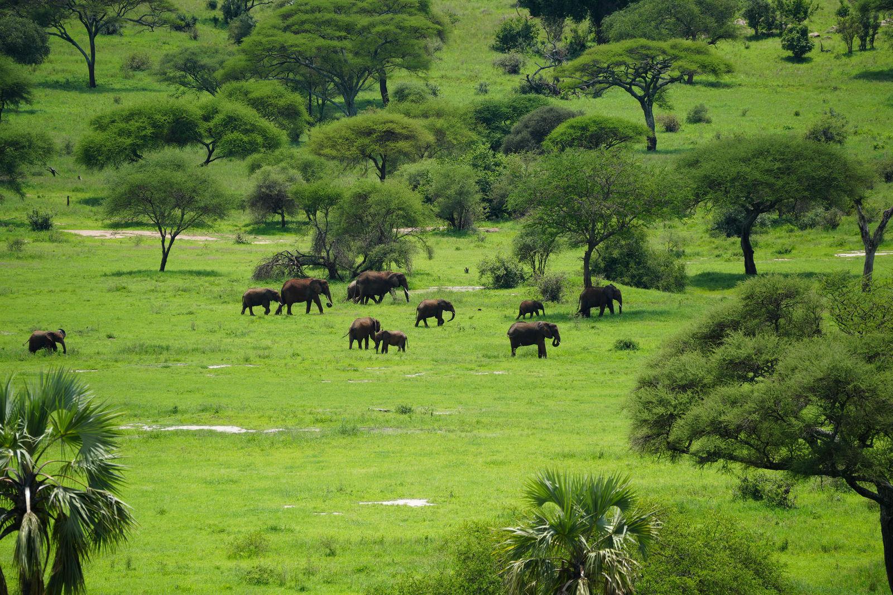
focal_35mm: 400
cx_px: 446
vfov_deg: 3.4
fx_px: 9920
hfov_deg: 5.2
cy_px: 298
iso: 200
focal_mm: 400
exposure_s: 1/500
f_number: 6.3
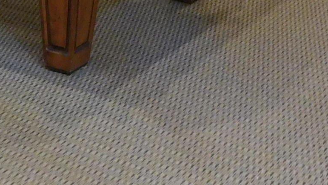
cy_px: -284
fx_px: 922
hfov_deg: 20.0
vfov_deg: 9.8
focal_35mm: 106
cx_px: 248
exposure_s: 1/15
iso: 400
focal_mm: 4.5
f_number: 3.4
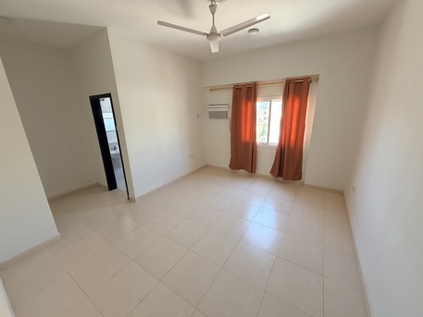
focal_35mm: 14
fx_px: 171
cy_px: 158
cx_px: 212
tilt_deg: -15.4
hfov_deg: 102.0
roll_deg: +1.8
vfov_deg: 85.7
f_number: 2.2
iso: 320
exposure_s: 1/60
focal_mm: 2.22
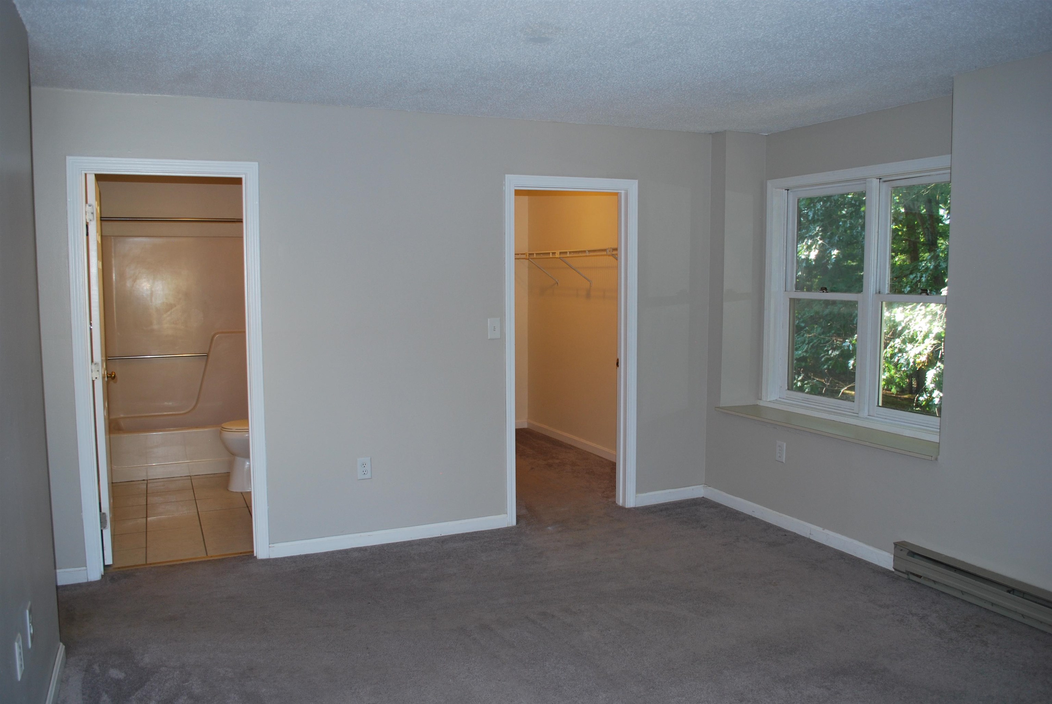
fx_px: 790
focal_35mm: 27
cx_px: 526
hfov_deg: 67.3
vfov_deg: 48.0
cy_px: 352
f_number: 3.5
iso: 200
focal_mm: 18
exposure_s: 1/60
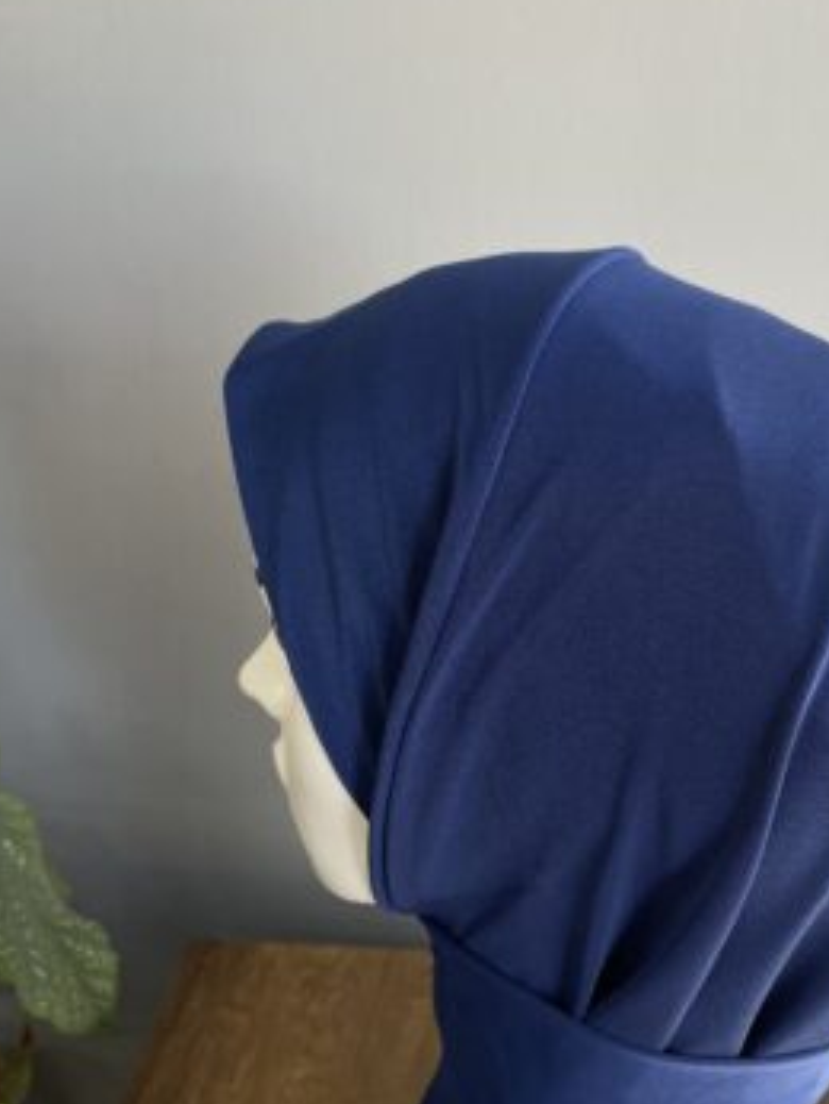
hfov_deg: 35.9
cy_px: 704
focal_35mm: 40
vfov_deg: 46.3
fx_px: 1276
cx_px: 485
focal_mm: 4.2
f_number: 1.6
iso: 80
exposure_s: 1/100
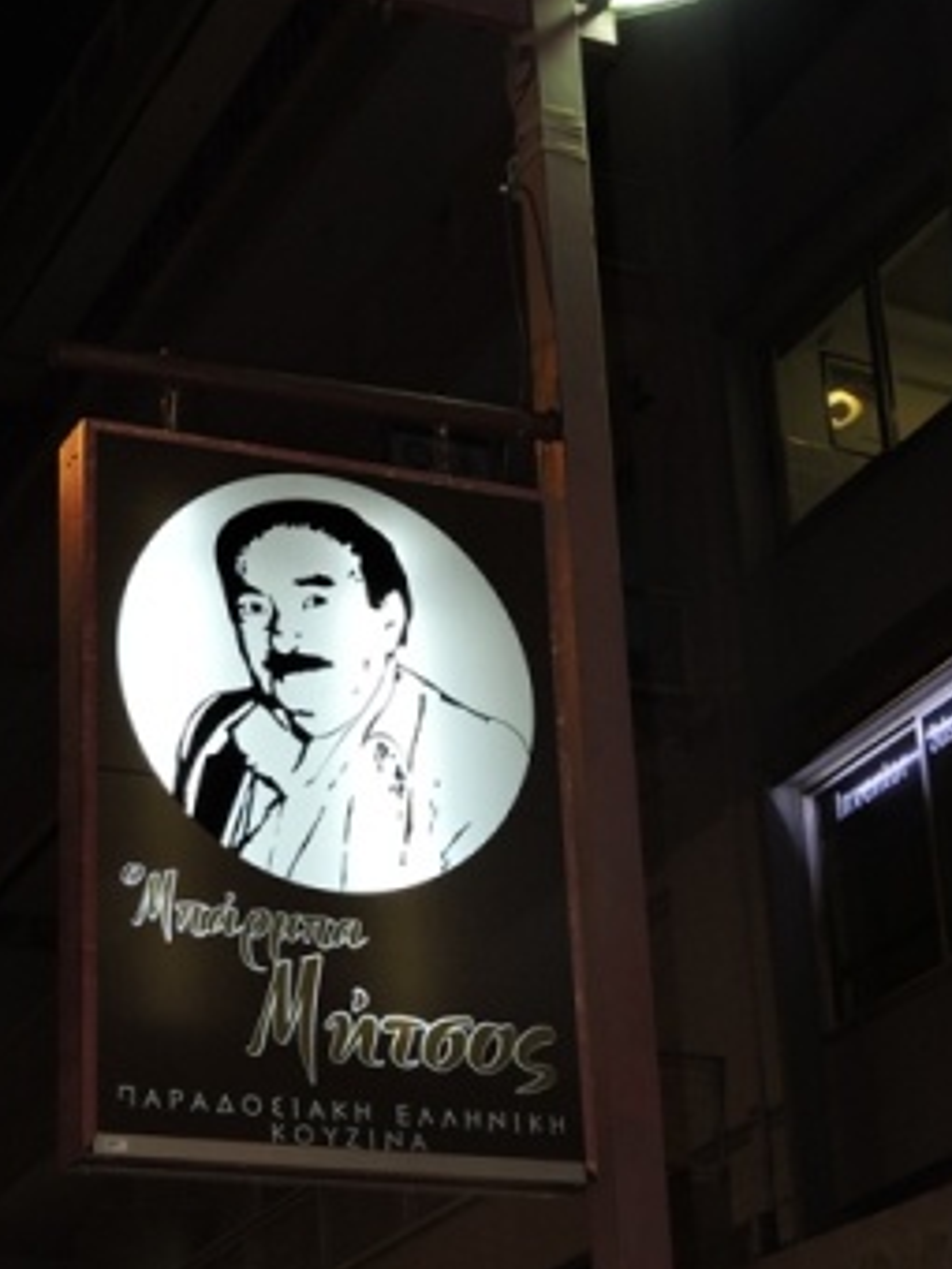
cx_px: 609
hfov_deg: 17.7
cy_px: 564
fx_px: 3044
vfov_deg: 23.5
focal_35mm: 83
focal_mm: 8.4
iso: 200
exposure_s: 1/30
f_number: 3.5
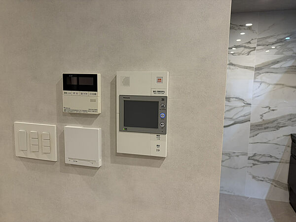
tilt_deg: -6.9
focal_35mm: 26
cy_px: 111
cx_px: 148
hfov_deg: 67.3
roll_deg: -0.8
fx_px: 222
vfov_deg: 53.1
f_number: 1.6
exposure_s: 1/50
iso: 80
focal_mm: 5.96
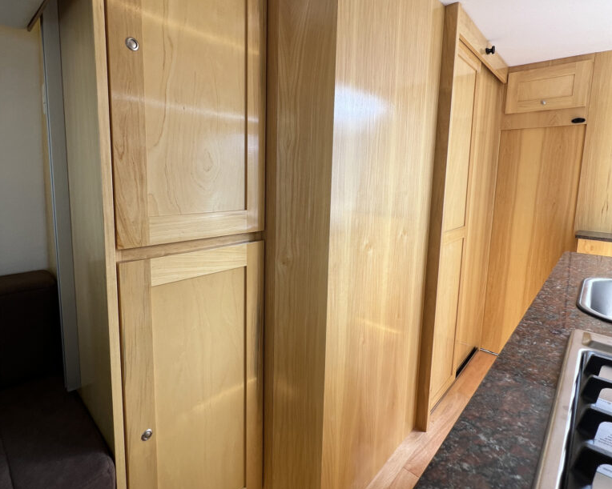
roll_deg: -0.6
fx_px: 308
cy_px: 217
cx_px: 306
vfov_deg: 76.7
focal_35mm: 17
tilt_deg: -6.8
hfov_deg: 89.6
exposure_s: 1/113
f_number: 1.8
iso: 32
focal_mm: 1.57
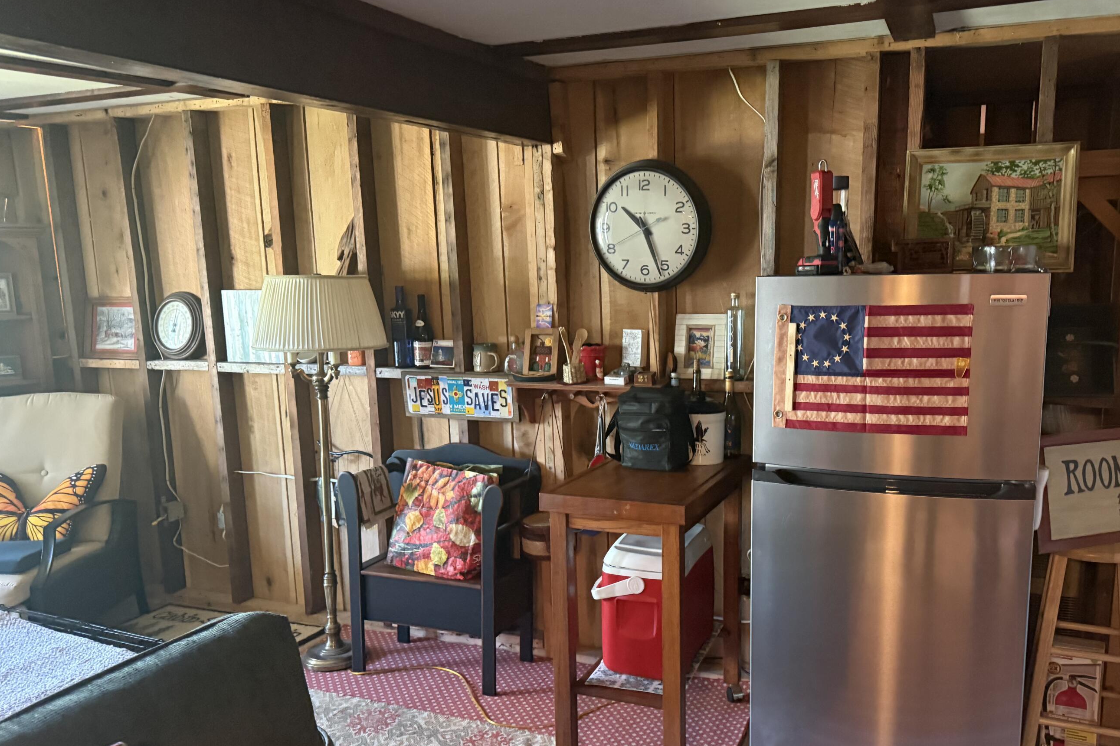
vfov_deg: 44.8
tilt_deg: -9.5
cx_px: 621
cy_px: 426
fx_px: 902
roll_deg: +1.6
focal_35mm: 29
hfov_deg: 63.5
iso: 800
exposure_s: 1/40
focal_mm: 6.76
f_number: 1.78
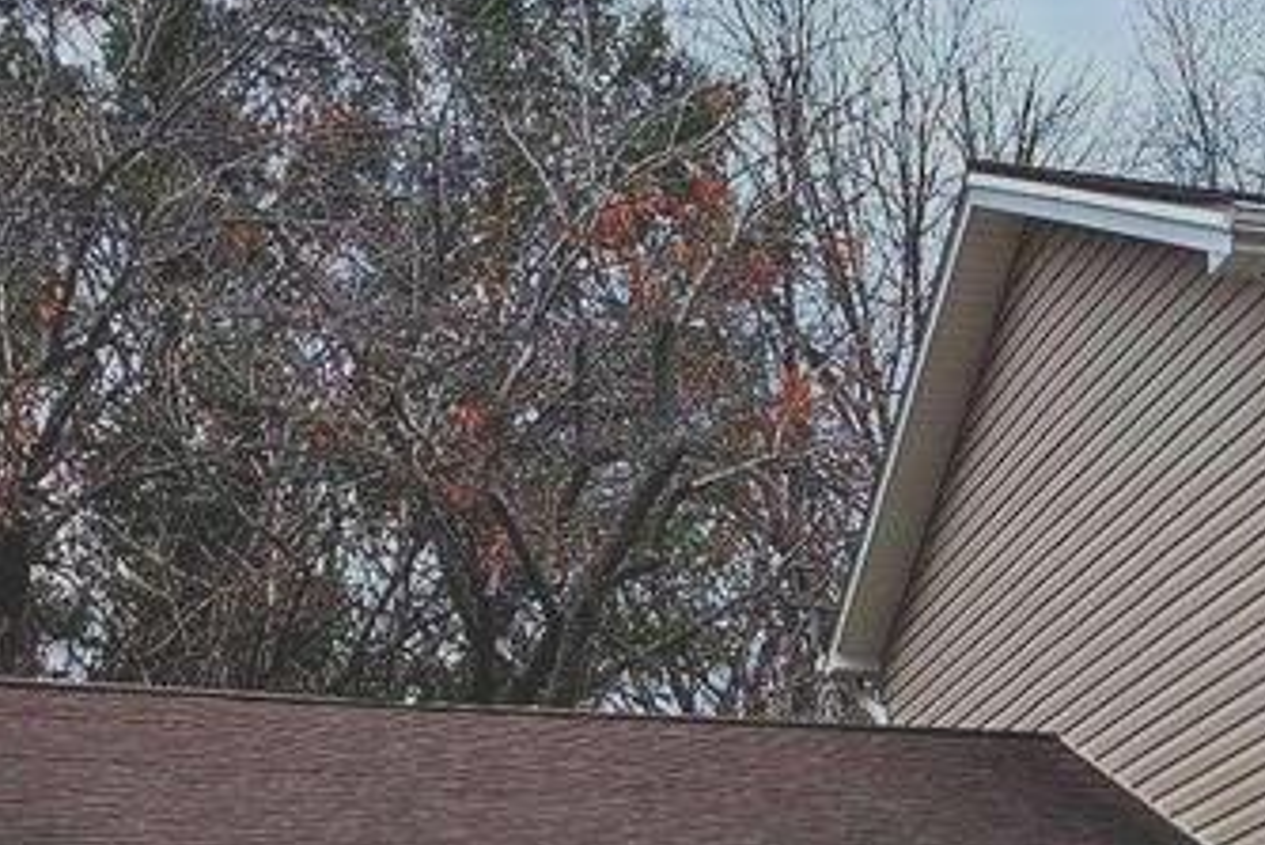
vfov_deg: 12.6
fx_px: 3621
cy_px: 1319
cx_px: 1598
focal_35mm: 103
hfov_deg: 18.6
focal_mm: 6.3
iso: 20
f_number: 1.7
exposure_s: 1/444
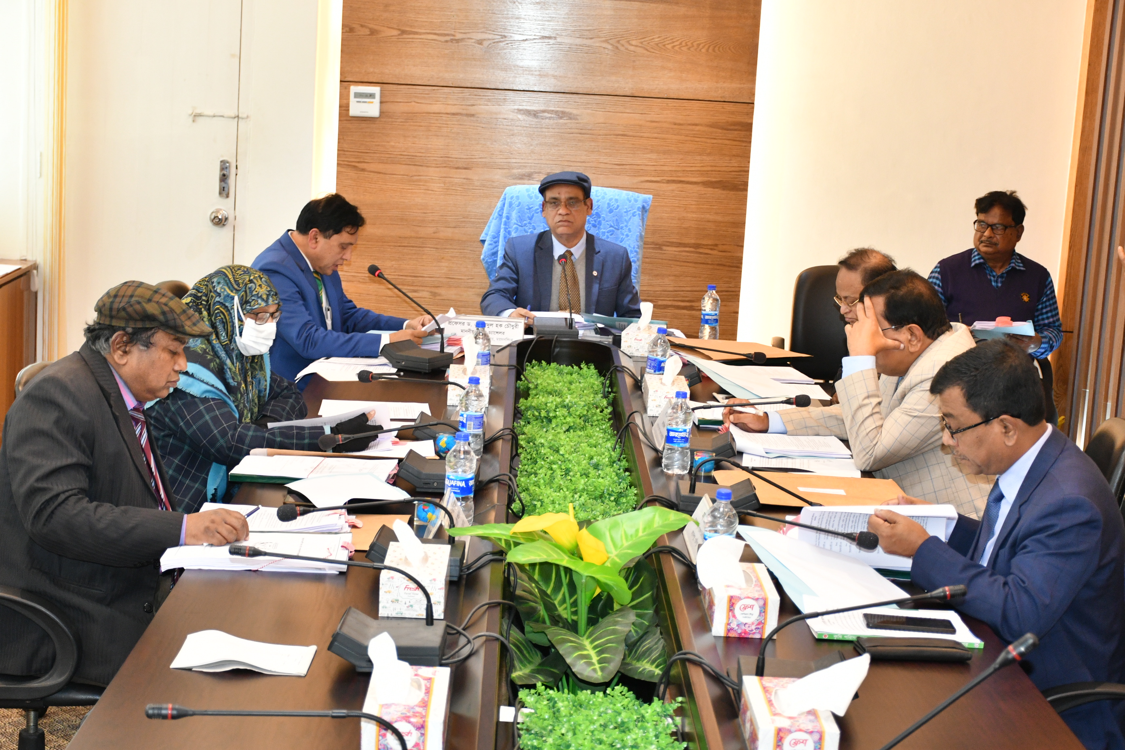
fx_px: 1875
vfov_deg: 22.6
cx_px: 562
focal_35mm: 60
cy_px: 375
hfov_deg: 33.4
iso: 1600
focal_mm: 40
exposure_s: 1/80
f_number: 4.5
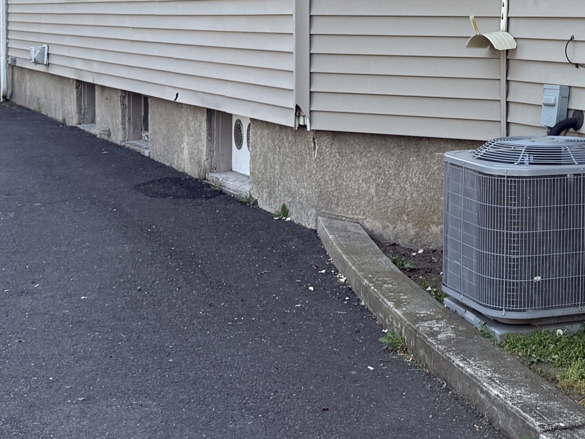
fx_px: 1233
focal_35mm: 73
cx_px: 547
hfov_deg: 25.7
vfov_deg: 19.9
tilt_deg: -2.7
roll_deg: -0.3
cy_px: 89
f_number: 1.78
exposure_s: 1/1292
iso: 100
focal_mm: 6.76
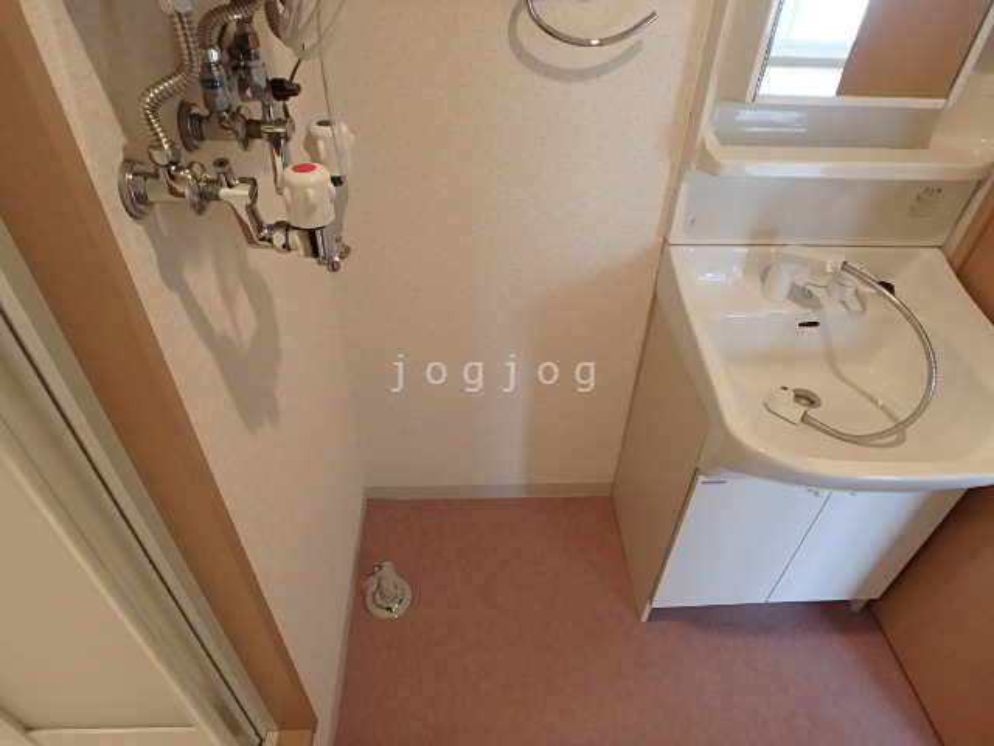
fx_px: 603
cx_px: 497
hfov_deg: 79.0
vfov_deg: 63.4
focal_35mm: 21
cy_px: 373
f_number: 3.5
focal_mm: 3.7
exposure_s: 1/30
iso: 400
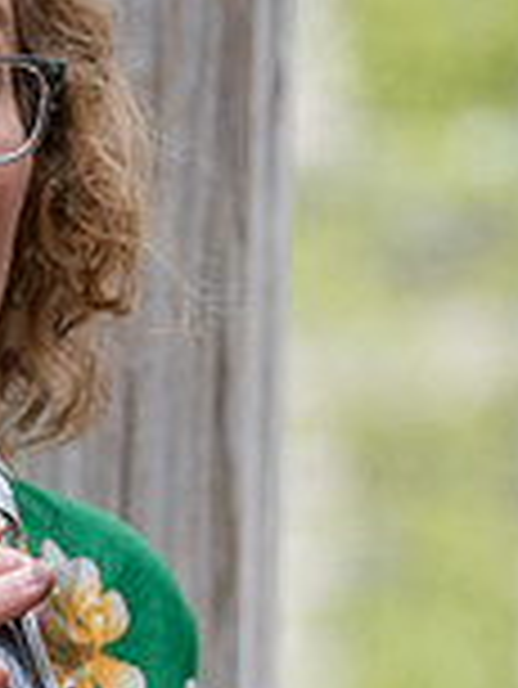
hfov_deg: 2.8
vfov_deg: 3.7
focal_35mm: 532
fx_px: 10600
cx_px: 192
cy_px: 519
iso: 1000
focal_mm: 120
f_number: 4.5
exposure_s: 1/200
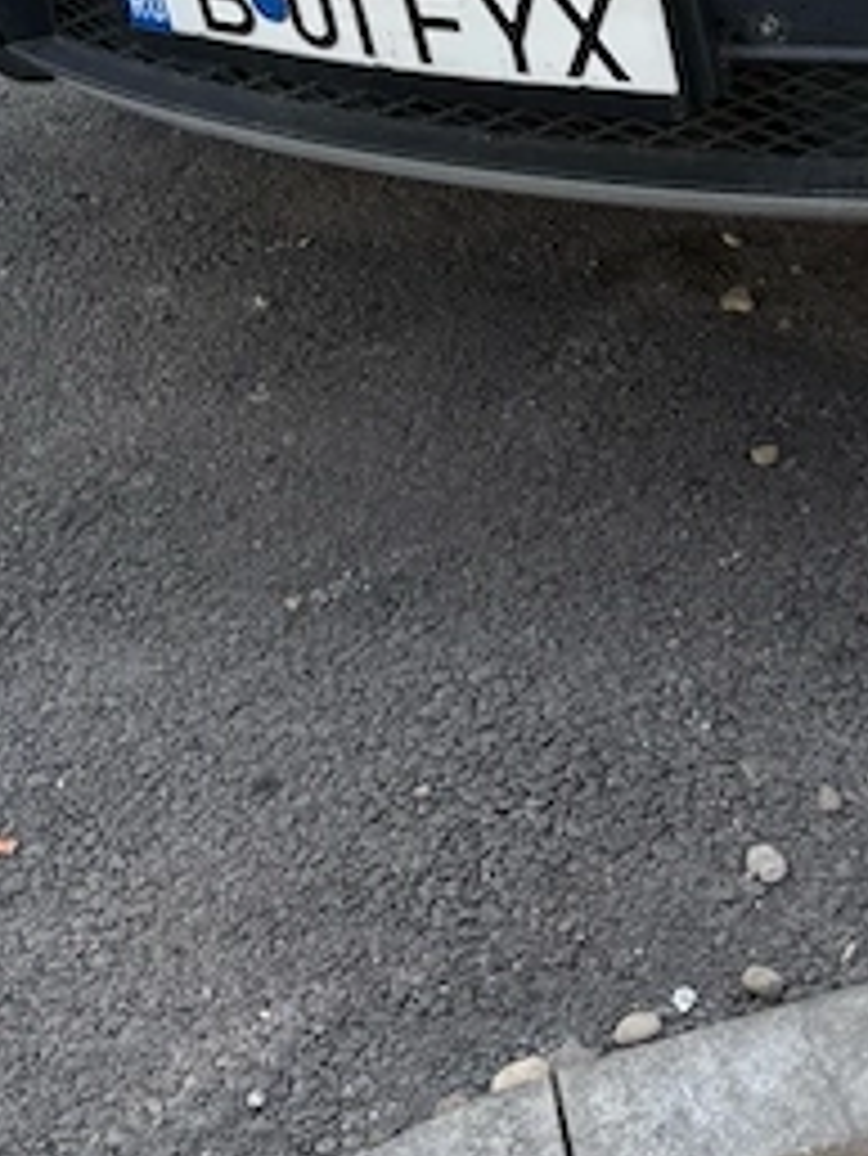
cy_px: -364
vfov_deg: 21.7
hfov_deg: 17.6
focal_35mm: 81
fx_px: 2706
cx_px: 971
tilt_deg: -14.3
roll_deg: +4.6
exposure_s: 1/586
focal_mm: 5.96
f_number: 1.6
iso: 50
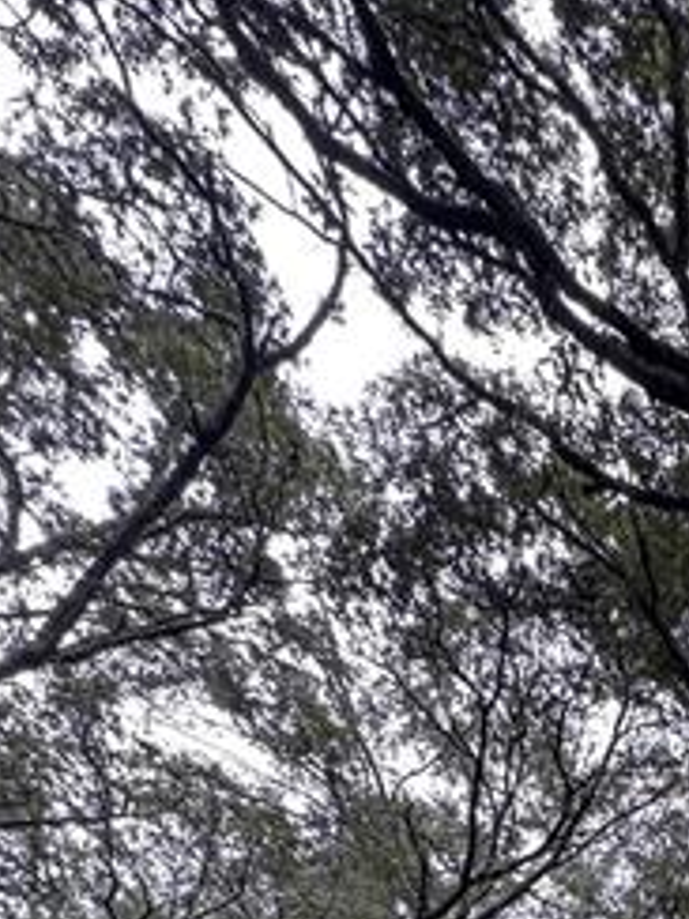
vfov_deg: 29.1
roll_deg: +0.4
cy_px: 1341
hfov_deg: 24.8
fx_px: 1168
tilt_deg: +9.7
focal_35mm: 44
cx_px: 1050
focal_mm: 2.22
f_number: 2.2
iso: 50
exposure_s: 1/99
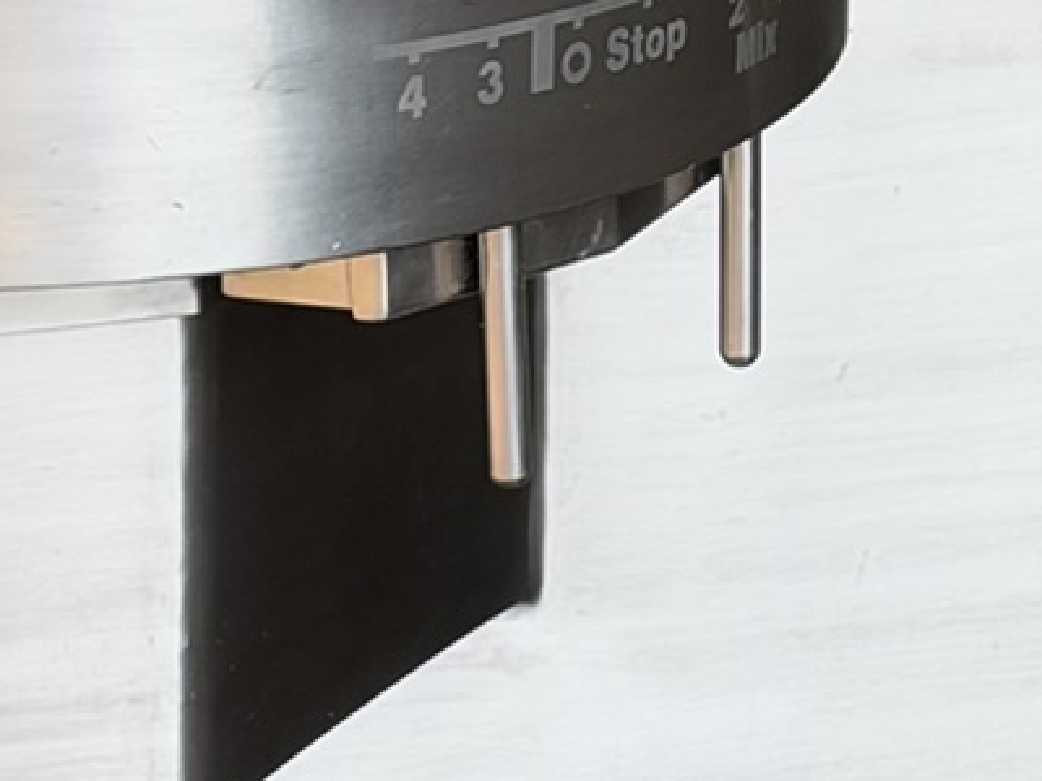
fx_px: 7405
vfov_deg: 6.0
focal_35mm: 246
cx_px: 352
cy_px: -224
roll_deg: -0.2
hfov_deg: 8.0
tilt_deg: -13.7
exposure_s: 1/563
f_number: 1.8
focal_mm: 6.93
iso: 64
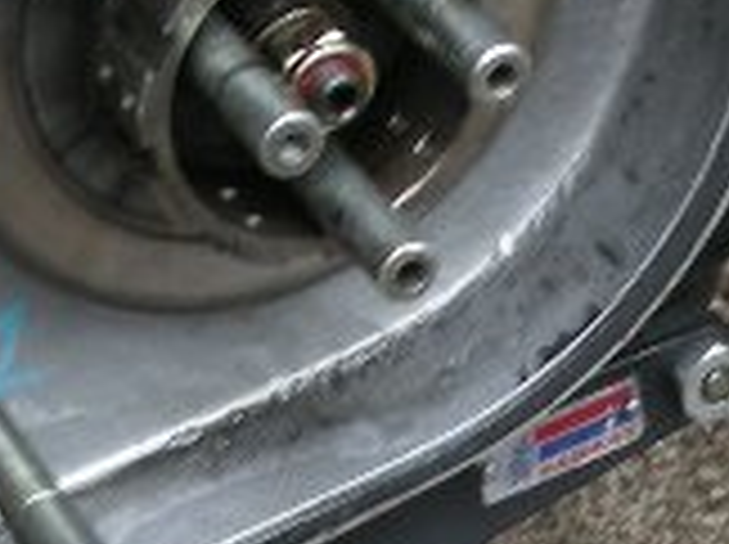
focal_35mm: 173
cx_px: 446
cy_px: 814
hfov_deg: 11.4
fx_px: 3638
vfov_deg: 8.4
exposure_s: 1/68.1
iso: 50
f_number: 2.8
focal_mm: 5.7
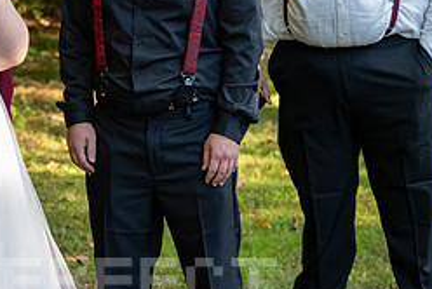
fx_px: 2102
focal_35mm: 175
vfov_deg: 7.8
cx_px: 5
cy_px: 35
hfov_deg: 11.6
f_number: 4
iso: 6400
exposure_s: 1/2500
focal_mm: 75
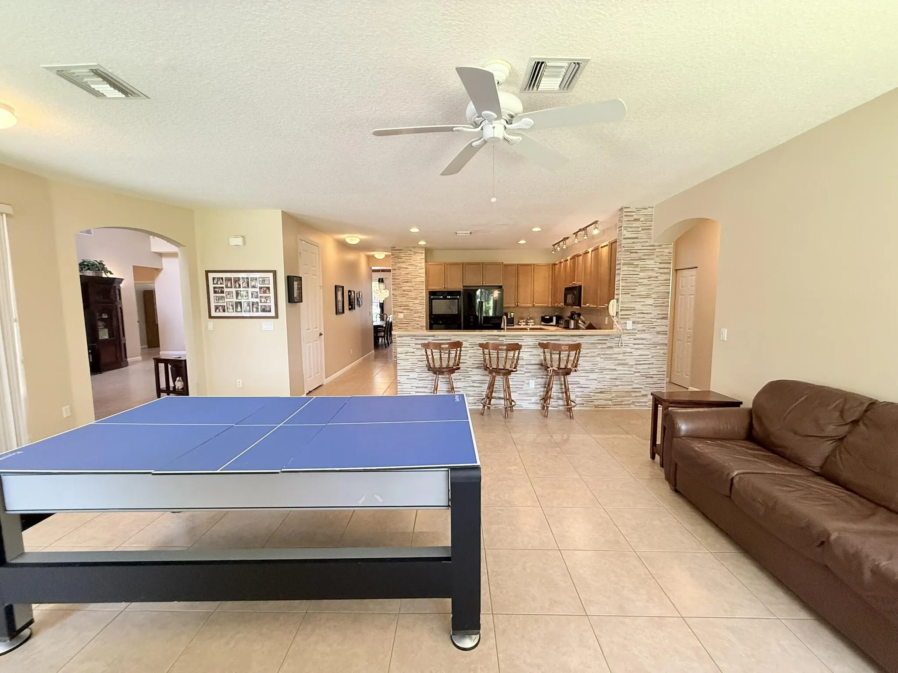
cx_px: 449
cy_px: 336
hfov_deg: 102.1
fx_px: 363
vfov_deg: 85.7
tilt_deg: -4.9
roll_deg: +0.2
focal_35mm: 14
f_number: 2.2
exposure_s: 1/120
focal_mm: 2.22
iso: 400
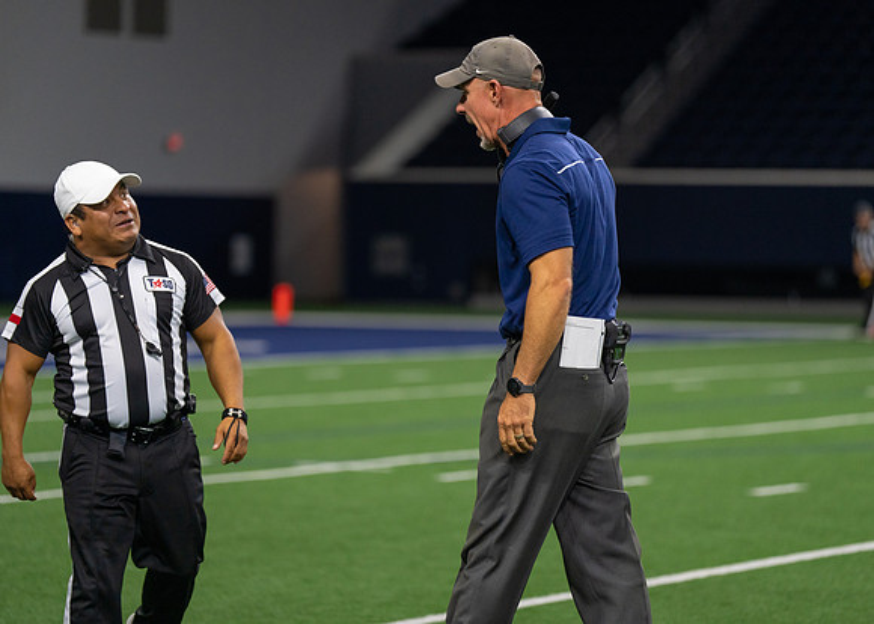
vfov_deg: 8.7
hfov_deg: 12.2
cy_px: 312
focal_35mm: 165
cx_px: 437
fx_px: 4083
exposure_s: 1/1000
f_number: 2.8
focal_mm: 157
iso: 2000
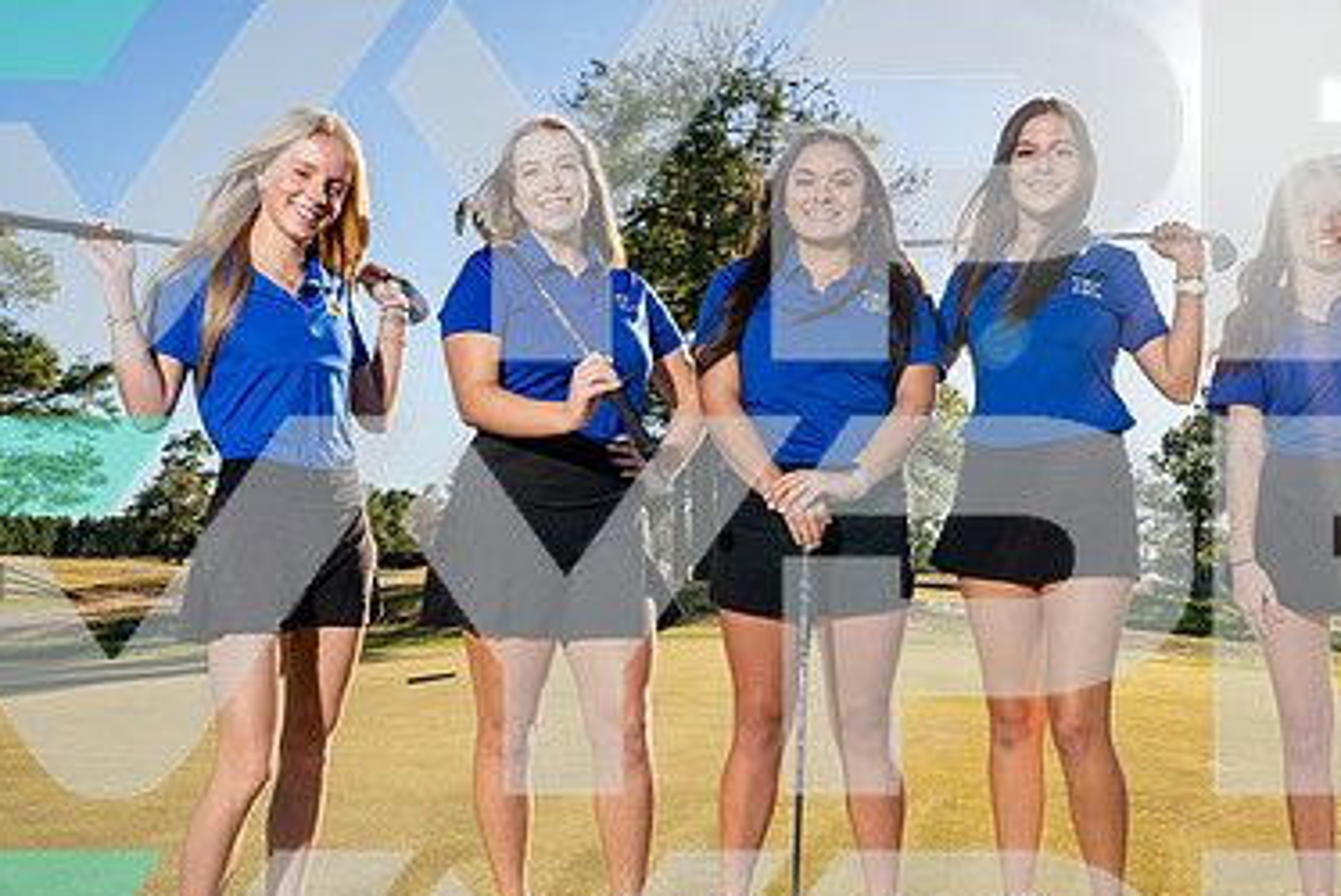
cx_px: 714
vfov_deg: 41.8
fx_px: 1156
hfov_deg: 60.2
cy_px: 607
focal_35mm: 31
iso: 100
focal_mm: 20
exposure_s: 1/250
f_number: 8
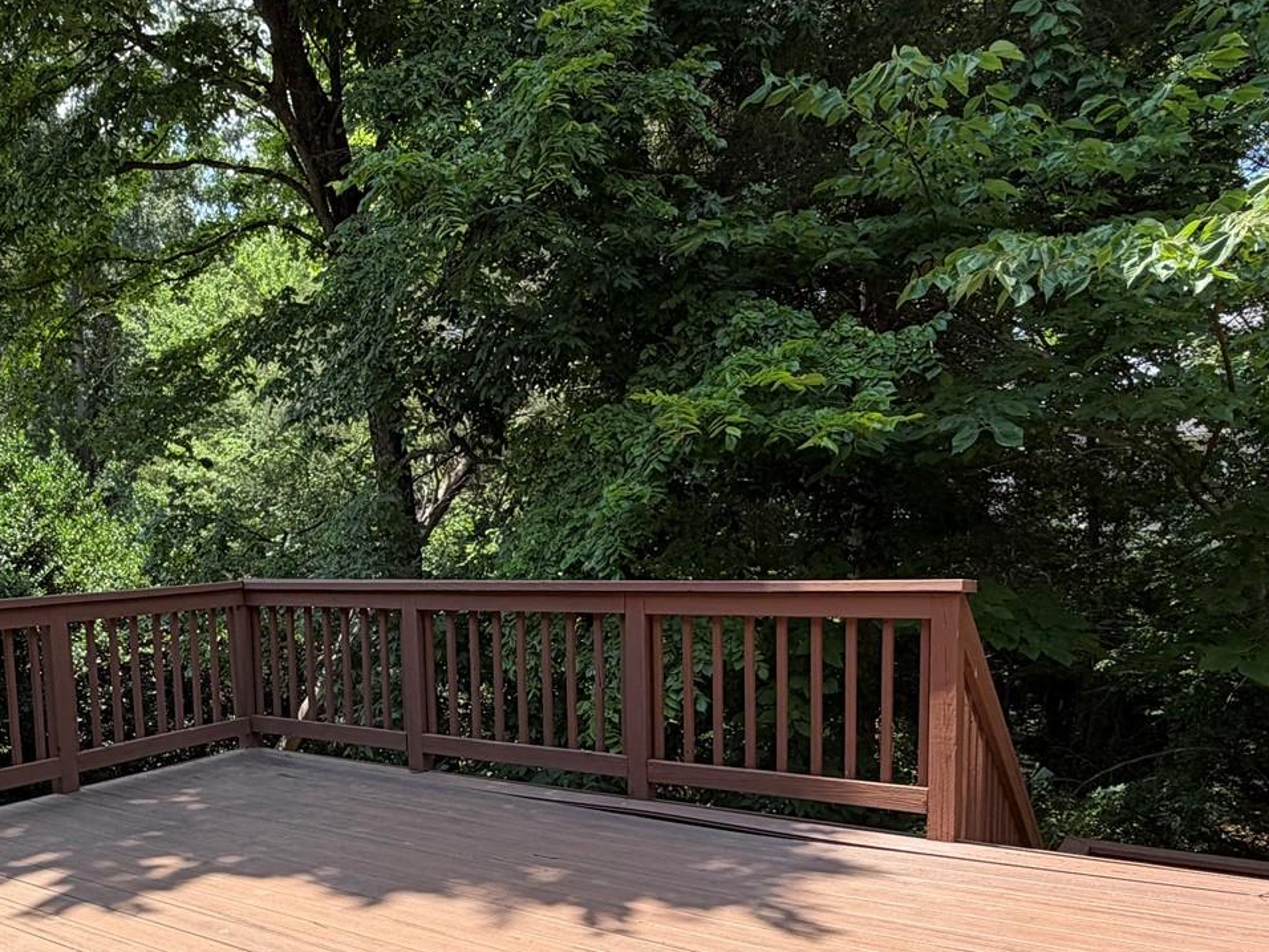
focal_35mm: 30
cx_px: 401
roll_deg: +2.1
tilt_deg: -5.6
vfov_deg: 45.8
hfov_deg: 58.3
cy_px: 661
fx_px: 1100
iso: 40
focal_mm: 2.22
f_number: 2.2
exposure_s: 1/625
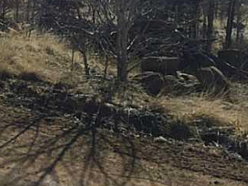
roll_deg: -0.3
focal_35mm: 73
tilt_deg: +0.3
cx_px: 9
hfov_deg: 25.6
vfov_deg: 19.1
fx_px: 523
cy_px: -35
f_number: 2.2
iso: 32
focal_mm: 4.15
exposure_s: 1/3968
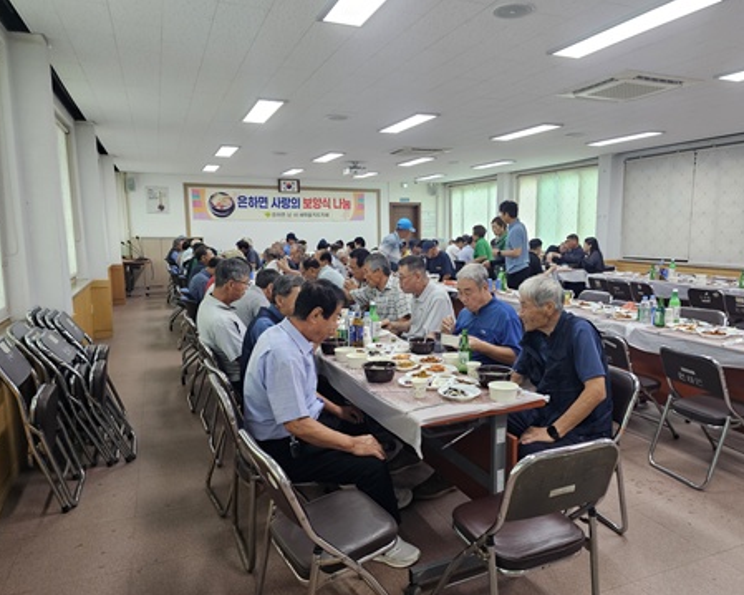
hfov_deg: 68.0
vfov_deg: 56.8
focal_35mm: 25
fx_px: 550
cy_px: 298
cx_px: 406
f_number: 1.7
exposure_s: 1/120
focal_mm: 6.3
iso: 320
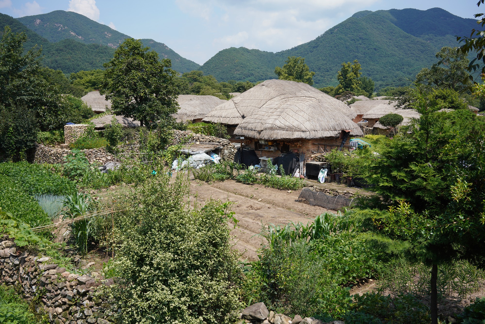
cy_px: 162
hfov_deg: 54.4
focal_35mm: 35
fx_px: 472
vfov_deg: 37.9
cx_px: 242
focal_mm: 35
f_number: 10
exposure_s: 1/100
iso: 100
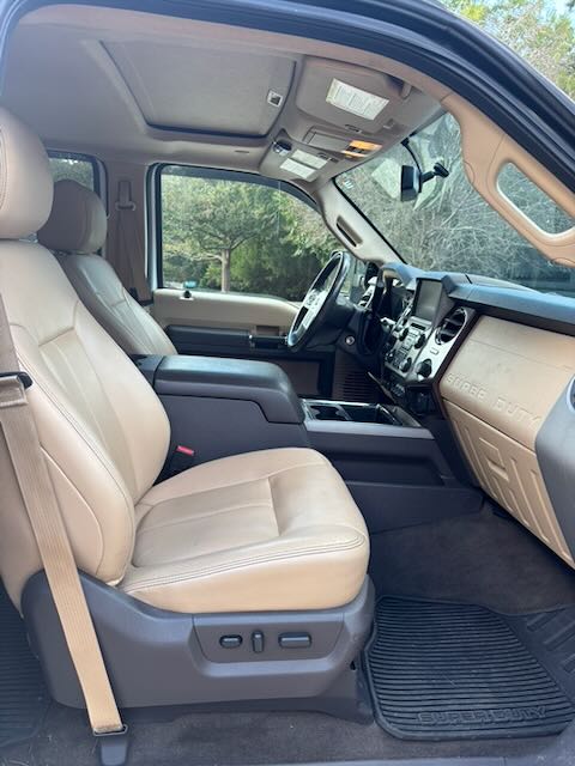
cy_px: 383
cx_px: 288
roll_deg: -7.9
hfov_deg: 53.1
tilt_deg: -11.0
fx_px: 576
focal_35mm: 26
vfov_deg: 67.3
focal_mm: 5.96
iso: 80
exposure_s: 1/121
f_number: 1.6
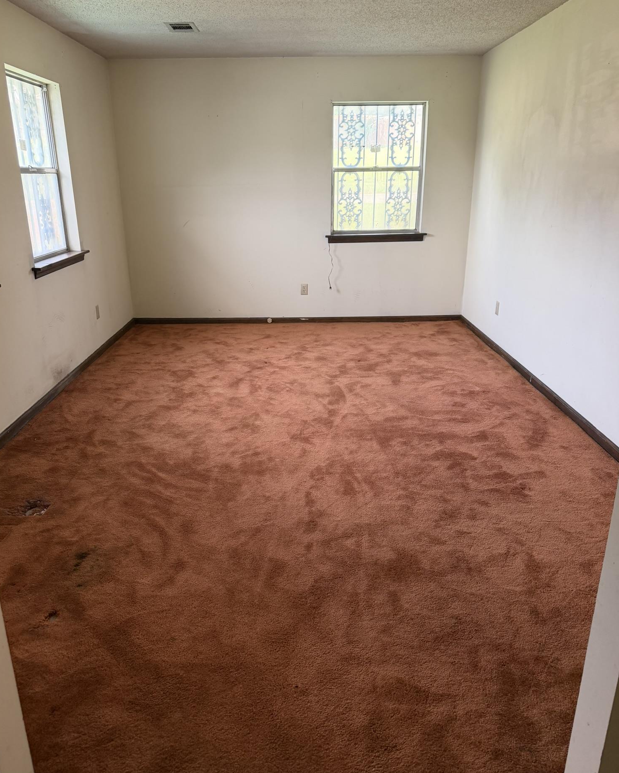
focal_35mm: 26
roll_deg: +0.7
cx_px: 304
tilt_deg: -18.8
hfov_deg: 54.9
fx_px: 595
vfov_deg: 66.0
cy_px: 382
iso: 200
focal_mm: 6.76
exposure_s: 1/82
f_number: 1.78
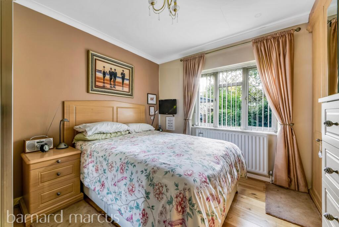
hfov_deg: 108.3
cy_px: 114
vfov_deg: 85.5
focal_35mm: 13
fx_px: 122
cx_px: 170
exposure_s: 4
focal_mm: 13
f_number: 16
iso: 200
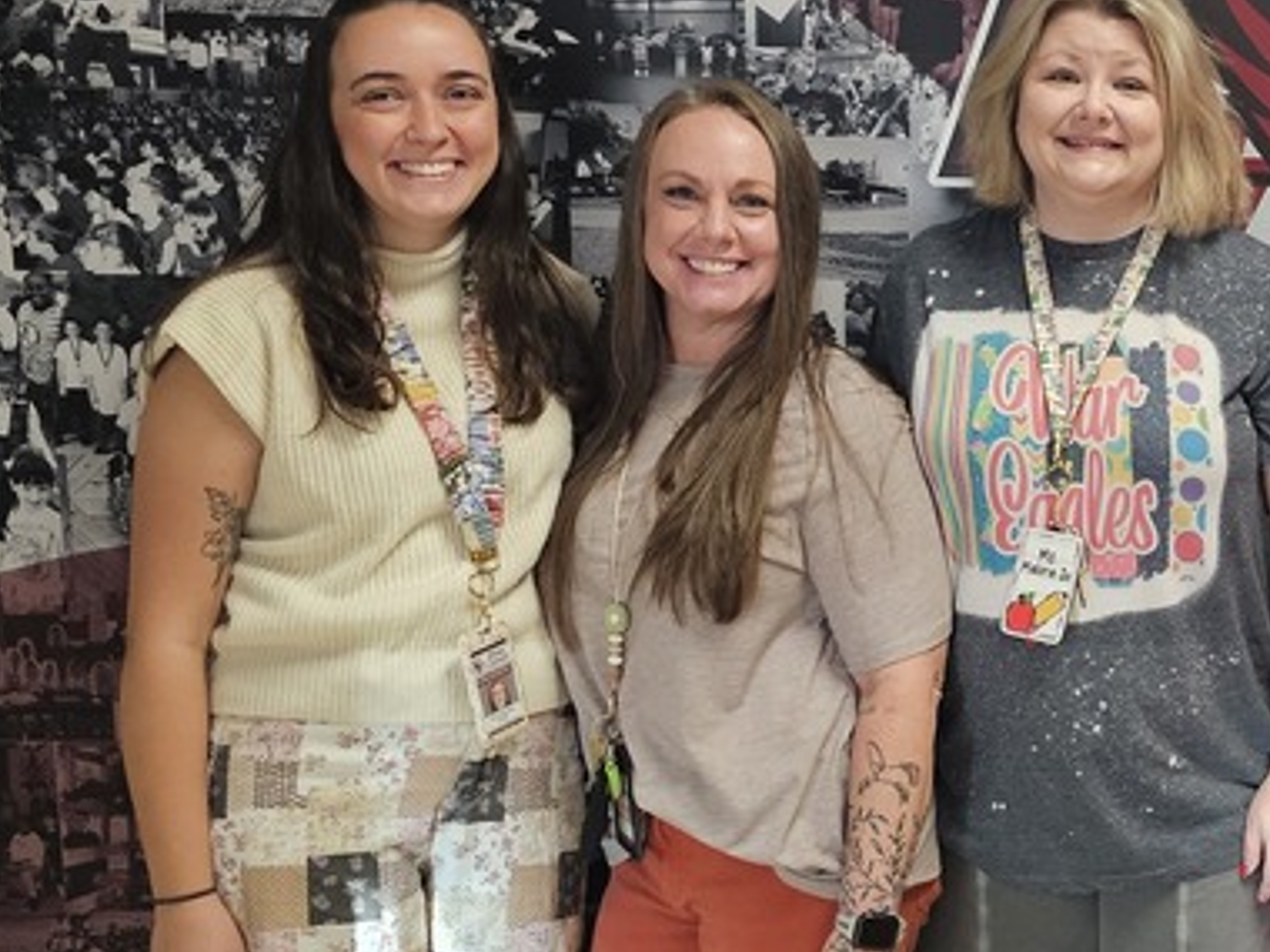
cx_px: 1354
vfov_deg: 23.6
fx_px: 2275
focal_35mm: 62
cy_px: 561
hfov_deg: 28.7
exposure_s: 1/120
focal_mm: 6.3
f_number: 1.7
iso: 800
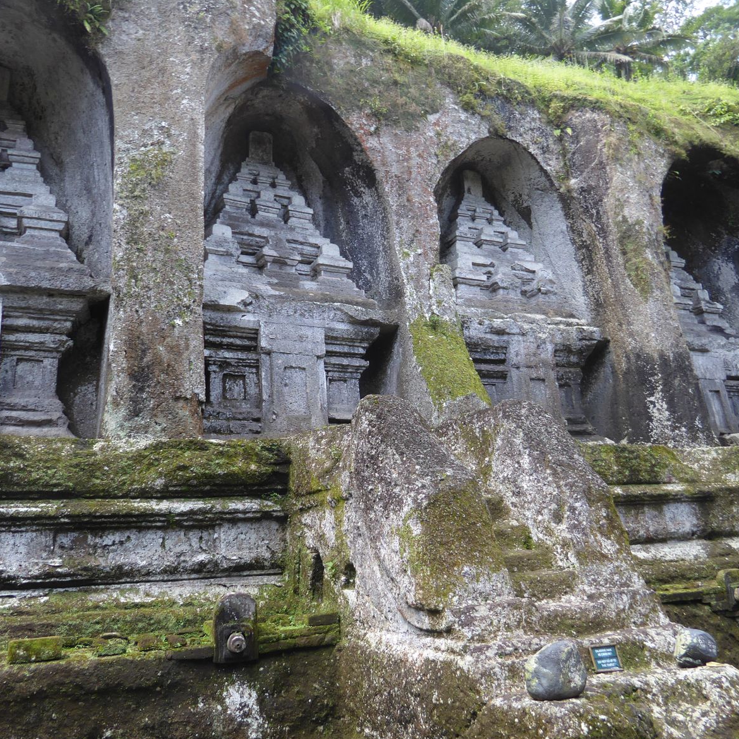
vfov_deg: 55.6
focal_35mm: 29
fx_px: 700
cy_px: 363
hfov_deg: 55.6
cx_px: 365
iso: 80
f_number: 3.3
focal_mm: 4.3
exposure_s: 1/100
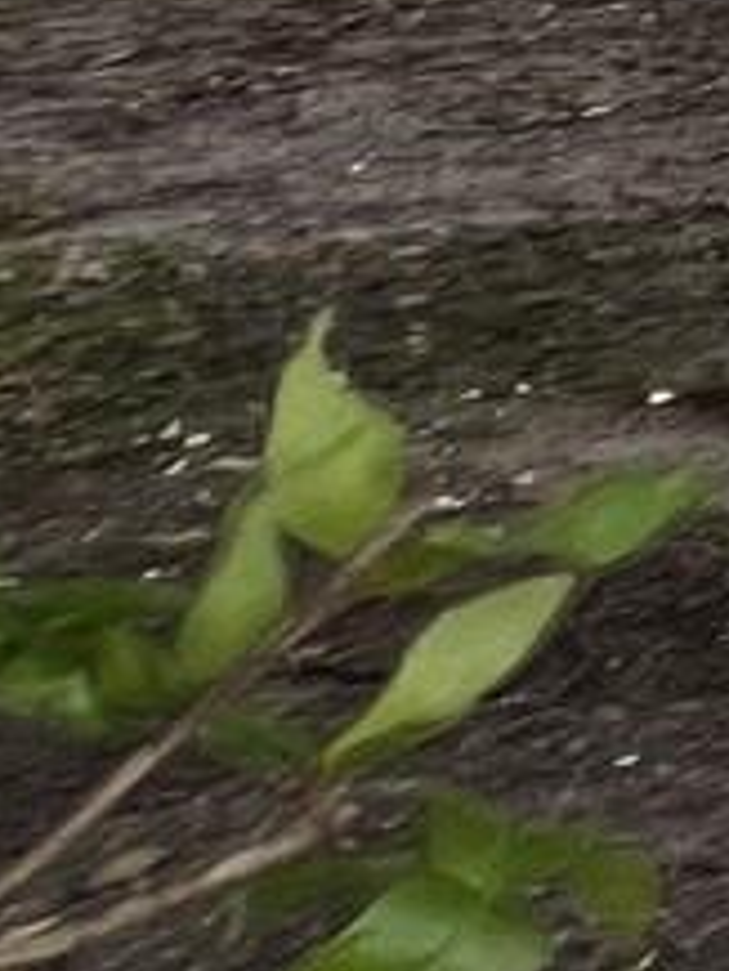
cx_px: 3395
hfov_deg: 6.9
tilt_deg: +1.4
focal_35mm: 96
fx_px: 2693
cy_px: -604
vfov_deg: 17.7
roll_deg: +0.7
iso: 32
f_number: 1.8
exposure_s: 1/338
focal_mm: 1.57
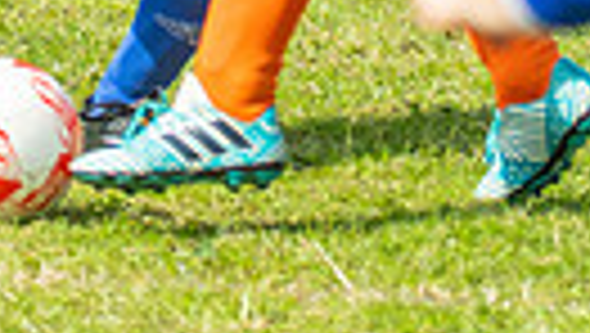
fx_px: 9819
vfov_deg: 1.9
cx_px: 23
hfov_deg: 3.4
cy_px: -457
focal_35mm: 627
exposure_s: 1/2000
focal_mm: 90
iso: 250
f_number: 3.2
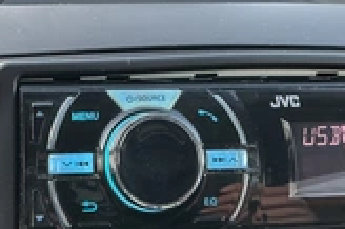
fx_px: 680
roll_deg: -1.8
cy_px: 2
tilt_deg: -15.0
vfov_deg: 18.7
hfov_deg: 28.2
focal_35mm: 71
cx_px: 101
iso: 64
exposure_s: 1/98
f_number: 1.8
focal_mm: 3
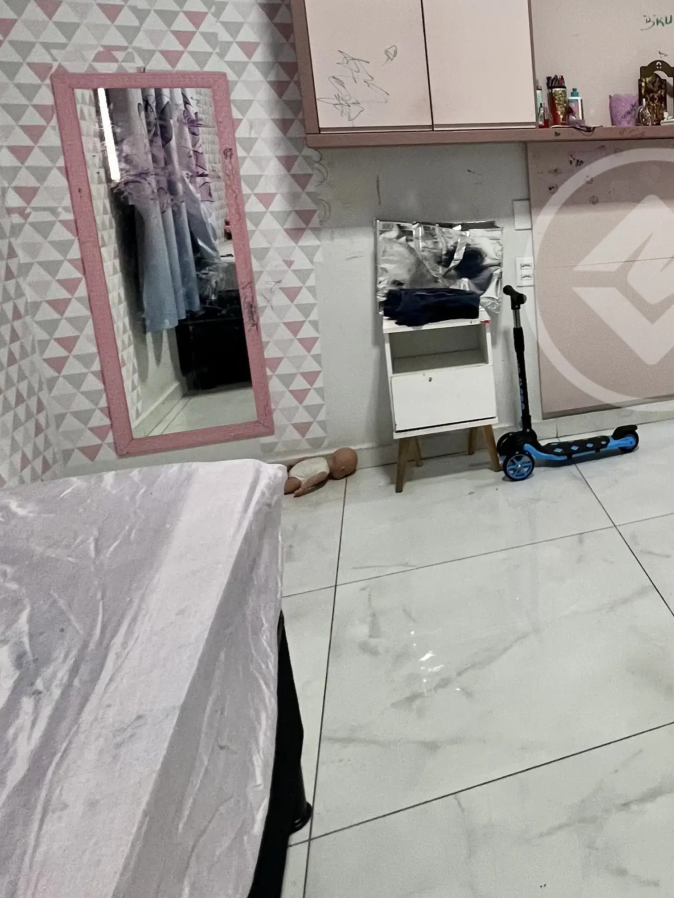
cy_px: 280
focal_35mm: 26
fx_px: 675
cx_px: 654
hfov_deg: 45.8
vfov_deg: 65.0
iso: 320
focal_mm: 1.57
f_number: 1.8
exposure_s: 1/60
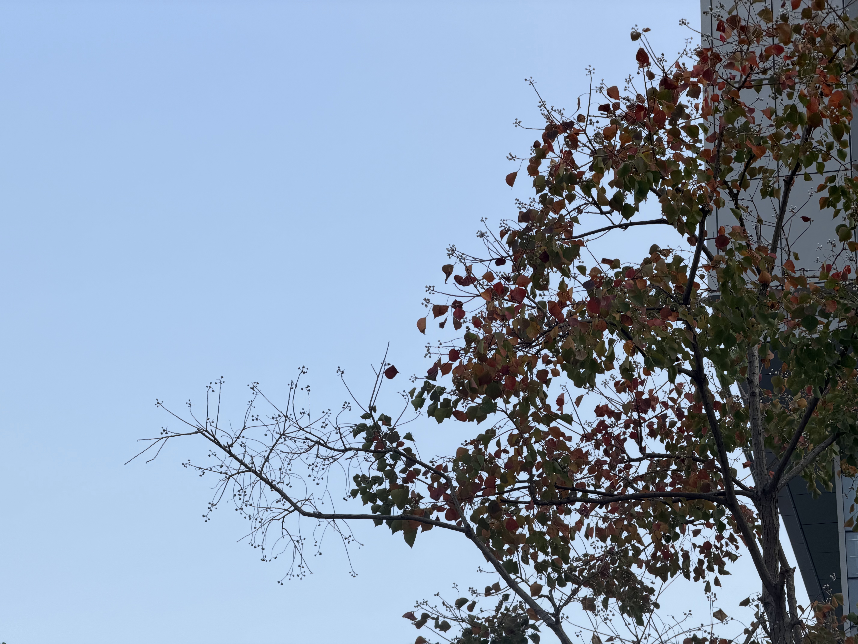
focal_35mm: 100
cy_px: 322
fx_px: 2479
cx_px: 429
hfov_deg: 19.6
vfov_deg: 14.8
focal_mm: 16.89
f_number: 2.8
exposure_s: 1/458
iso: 50
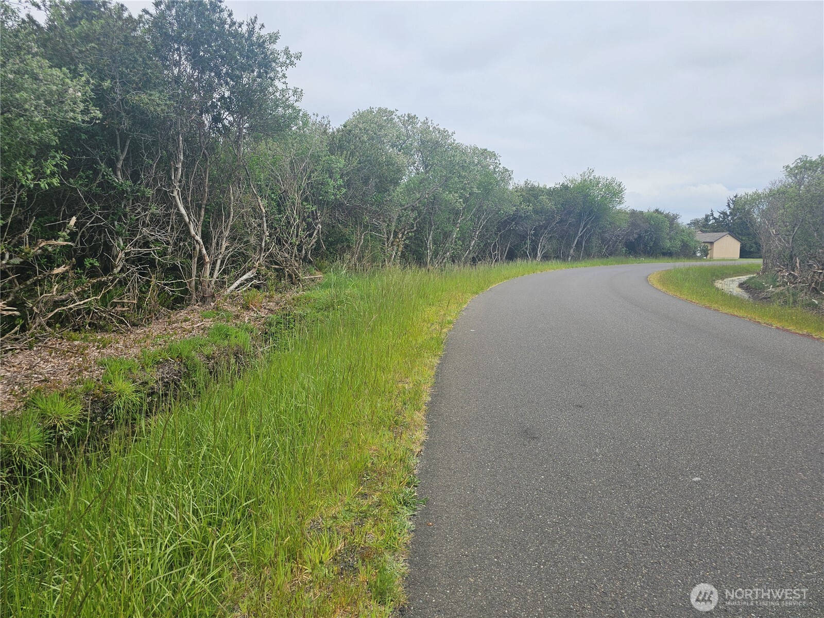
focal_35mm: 23
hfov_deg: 73.9
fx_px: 547
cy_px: 309
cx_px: 412
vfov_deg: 58.9
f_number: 1.7
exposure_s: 1/852
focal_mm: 6.3
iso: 10
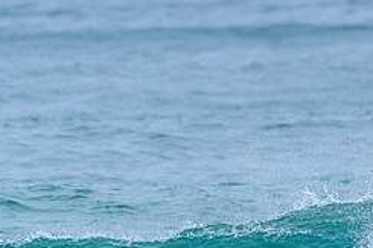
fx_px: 15417
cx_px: 375
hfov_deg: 1.4
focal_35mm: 1489
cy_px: 280
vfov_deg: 0.9
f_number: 5.6
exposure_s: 1/2000
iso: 800
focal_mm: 500
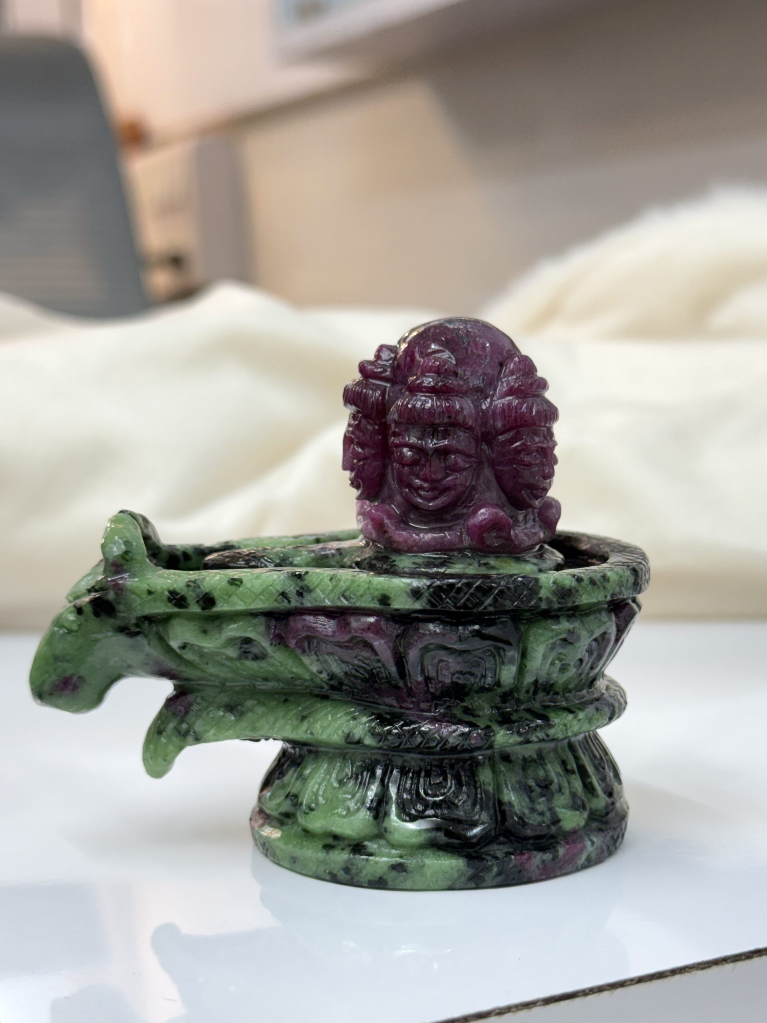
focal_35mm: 48
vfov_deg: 39.7
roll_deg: +1.3
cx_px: 384
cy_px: 512
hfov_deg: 30.3
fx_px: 1418
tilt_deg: -8.0
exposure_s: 1/109
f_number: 1.78
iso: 80
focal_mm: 6.76
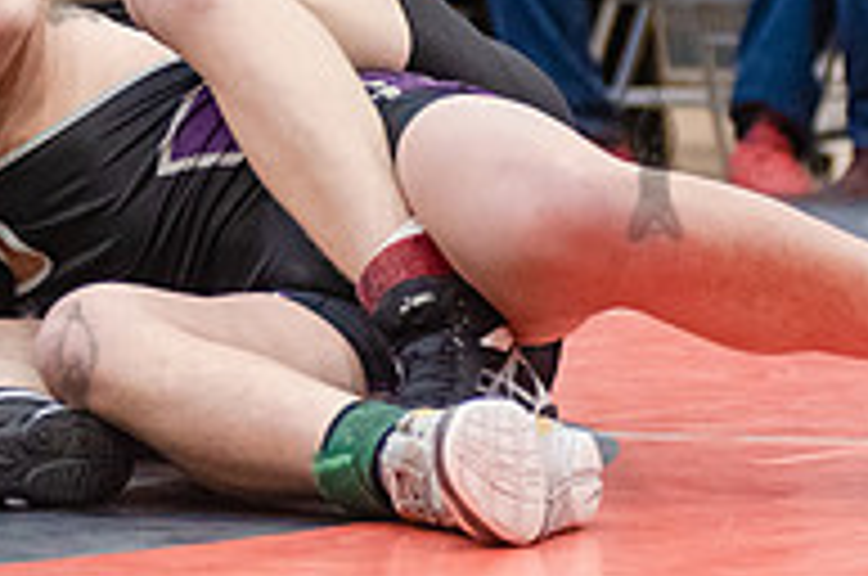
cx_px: 72
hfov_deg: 7.6
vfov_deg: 5.0
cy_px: -56
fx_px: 6547
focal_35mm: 272
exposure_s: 1/320
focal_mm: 80
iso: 4000
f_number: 3.5
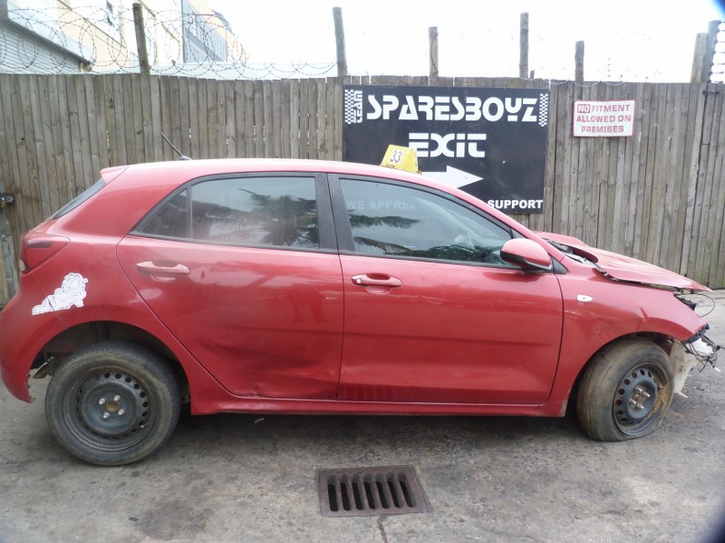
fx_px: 524
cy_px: 272
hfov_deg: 69.4
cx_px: 362
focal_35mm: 25
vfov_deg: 54.9
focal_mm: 4.5
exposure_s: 1/100
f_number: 2.8
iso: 80
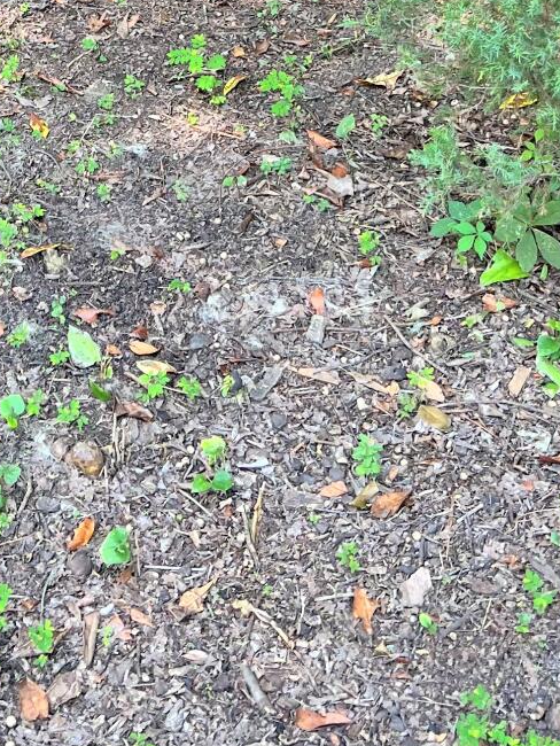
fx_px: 1724
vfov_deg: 21.5
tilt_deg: -14.2
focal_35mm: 80
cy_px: -282
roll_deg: +2.5
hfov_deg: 18.0
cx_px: 17
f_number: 1.5
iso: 40
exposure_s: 1/121
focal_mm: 5.7
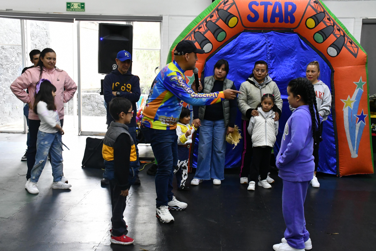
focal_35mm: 39
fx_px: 407
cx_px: 188
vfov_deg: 34.2
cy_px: 126
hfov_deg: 49.6
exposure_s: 1/50
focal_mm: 26
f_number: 10
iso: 4000
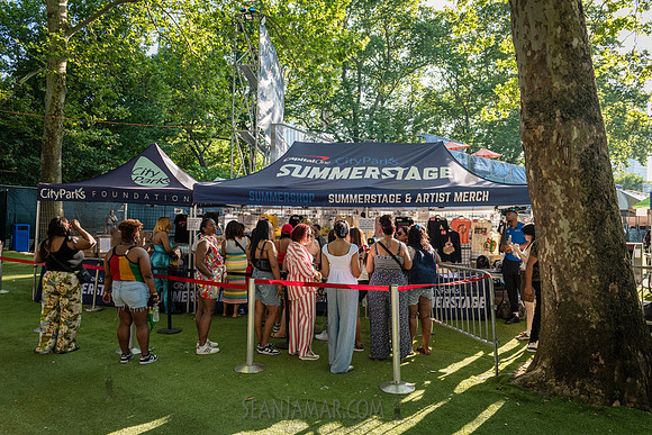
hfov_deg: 72.1
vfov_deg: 51.8
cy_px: 218
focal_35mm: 25
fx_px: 448
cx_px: 326
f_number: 4
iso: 400
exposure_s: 1/400
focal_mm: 24
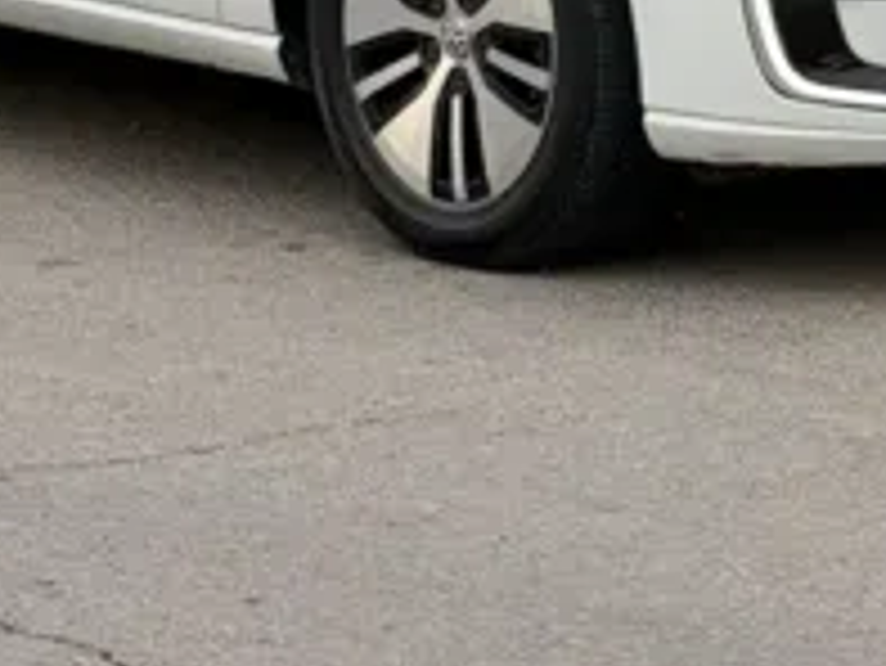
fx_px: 3995
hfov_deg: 12.7
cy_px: -364
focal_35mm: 156
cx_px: 450
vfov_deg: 9.2
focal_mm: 6.76
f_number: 1.78
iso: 64
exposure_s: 1/2273
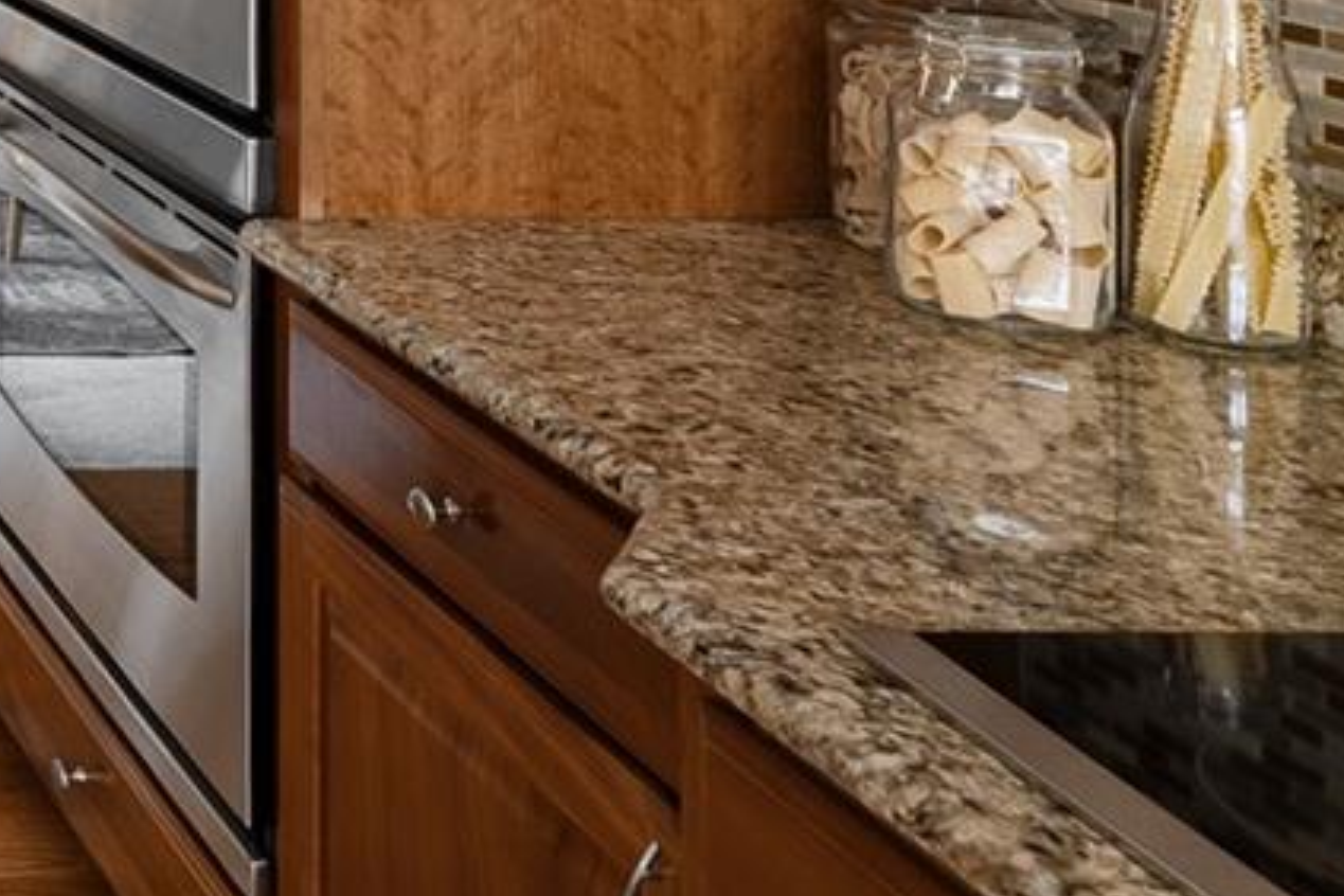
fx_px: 1979
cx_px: -763
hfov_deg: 25.7
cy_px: -397
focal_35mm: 53
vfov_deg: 21.8
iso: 400
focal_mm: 14
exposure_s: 1/100
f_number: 8
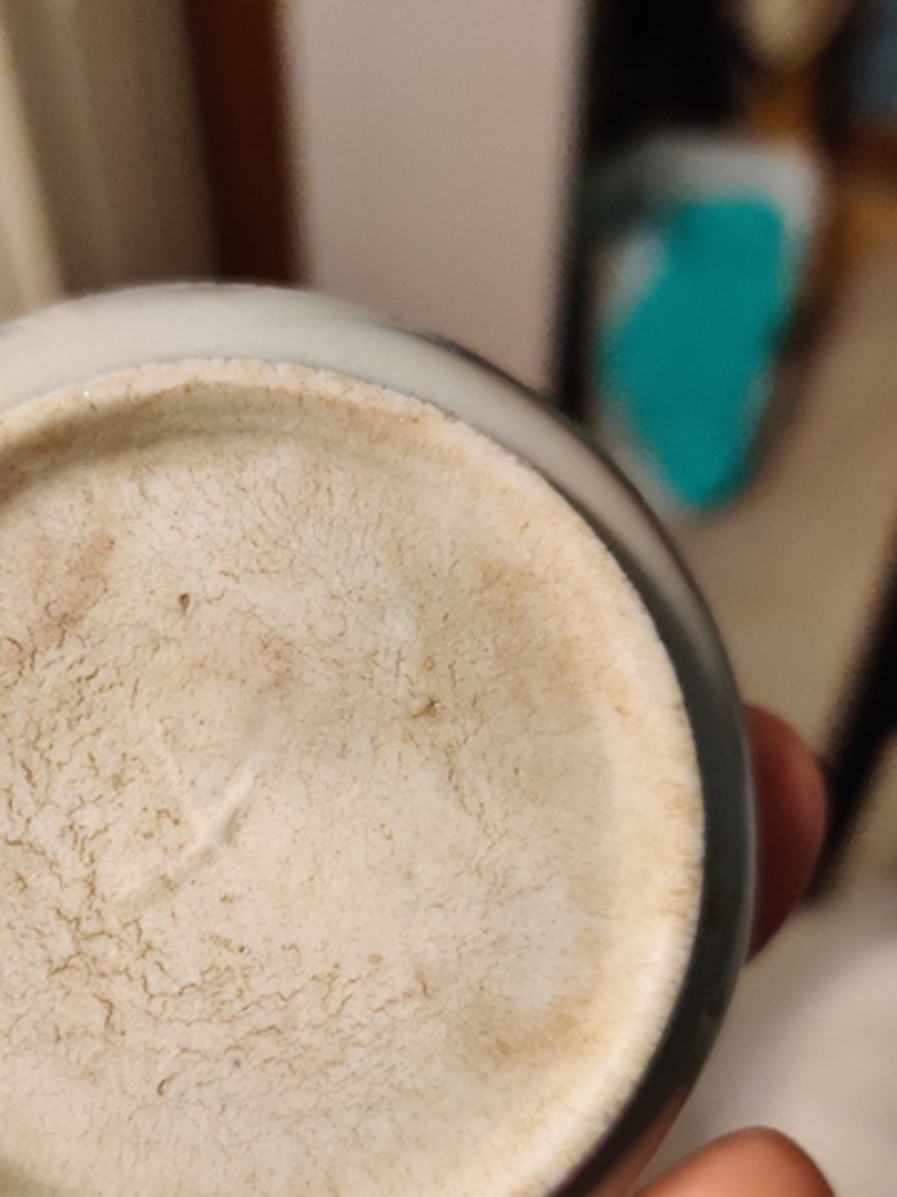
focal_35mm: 45
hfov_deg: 31.9
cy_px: 716
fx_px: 1555
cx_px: 287
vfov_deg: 41.9
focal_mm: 4.75
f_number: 1.65
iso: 1250
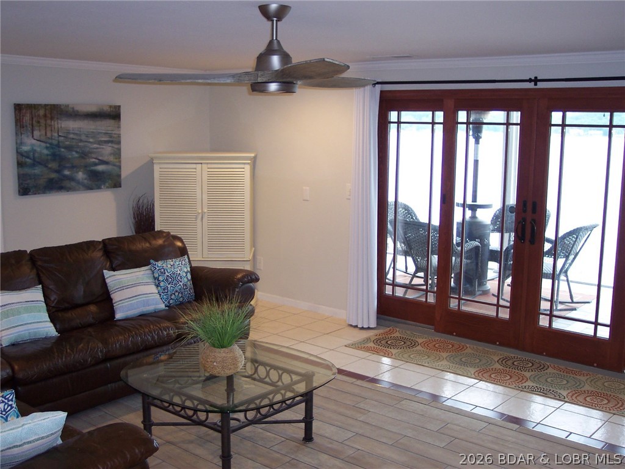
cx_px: 312
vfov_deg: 37.7
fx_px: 686
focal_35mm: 38
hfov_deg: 49.0
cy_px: 234
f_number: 2.8
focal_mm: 8
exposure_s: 1/30
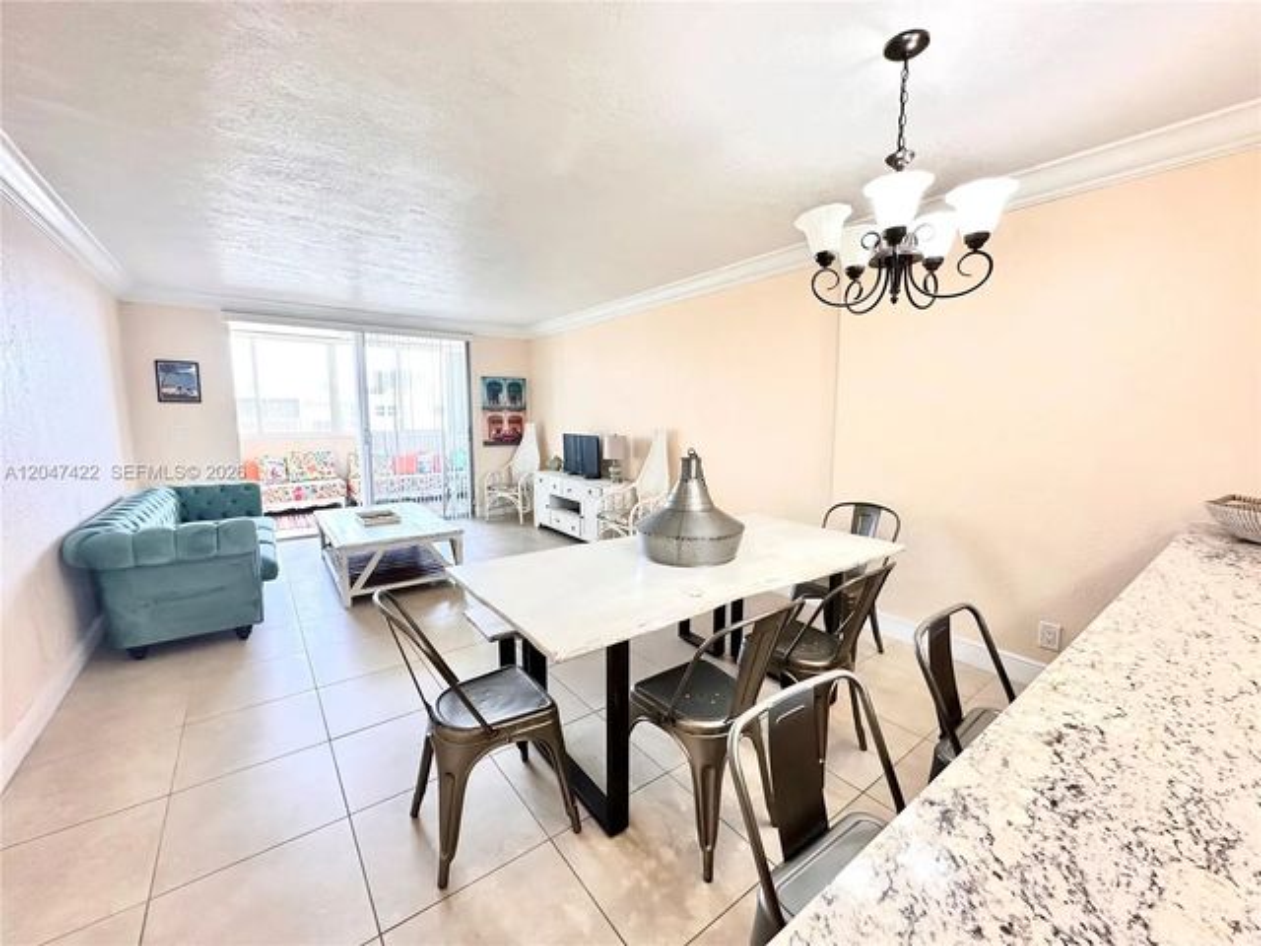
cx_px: 630
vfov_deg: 85.7
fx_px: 510
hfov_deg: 102.1
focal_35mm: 14
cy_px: 473
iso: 200
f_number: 2.2
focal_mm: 2.22
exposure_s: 1/60
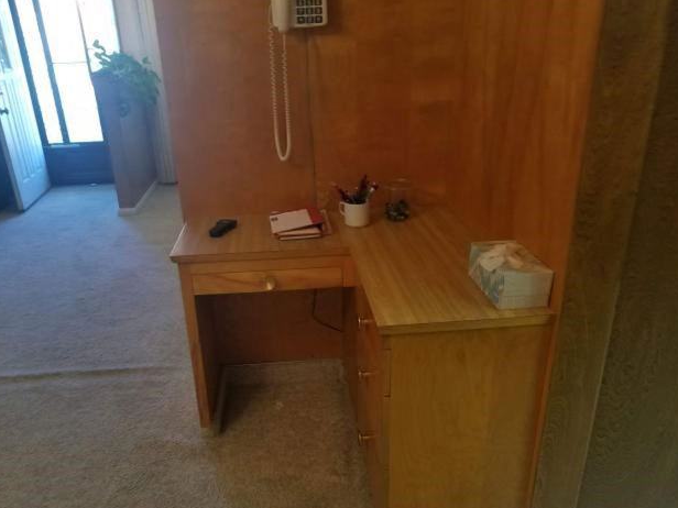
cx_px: 340
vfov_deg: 51.3
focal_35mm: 27
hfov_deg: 65.3
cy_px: 261
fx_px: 529
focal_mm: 4.2
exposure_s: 1/60
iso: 125
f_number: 1.7
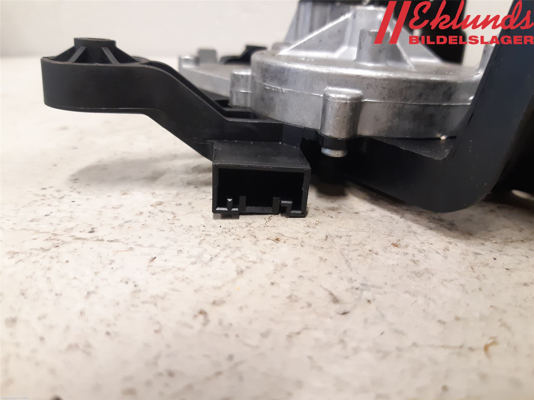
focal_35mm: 26
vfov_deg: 53.1
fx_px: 401
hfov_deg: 67.3
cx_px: 267
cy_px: 200
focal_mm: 3.93
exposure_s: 1/33
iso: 250
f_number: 1.7
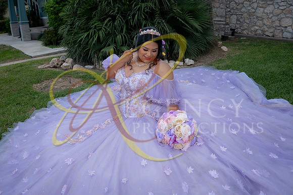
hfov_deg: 61.9
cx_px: 146
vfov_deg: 43.6
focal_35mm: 30
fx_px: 244
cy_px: 98
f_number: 2.8
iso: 125
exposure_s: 1/1000
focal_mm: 20
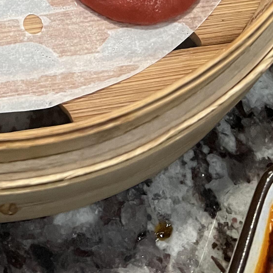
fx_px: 741
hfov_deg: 20.0
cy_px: -207
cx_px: -24
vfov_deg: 17.3
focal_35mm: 83
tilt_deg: -53.0
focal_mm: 5.7
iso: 400
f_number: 1.5
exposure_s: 1/40
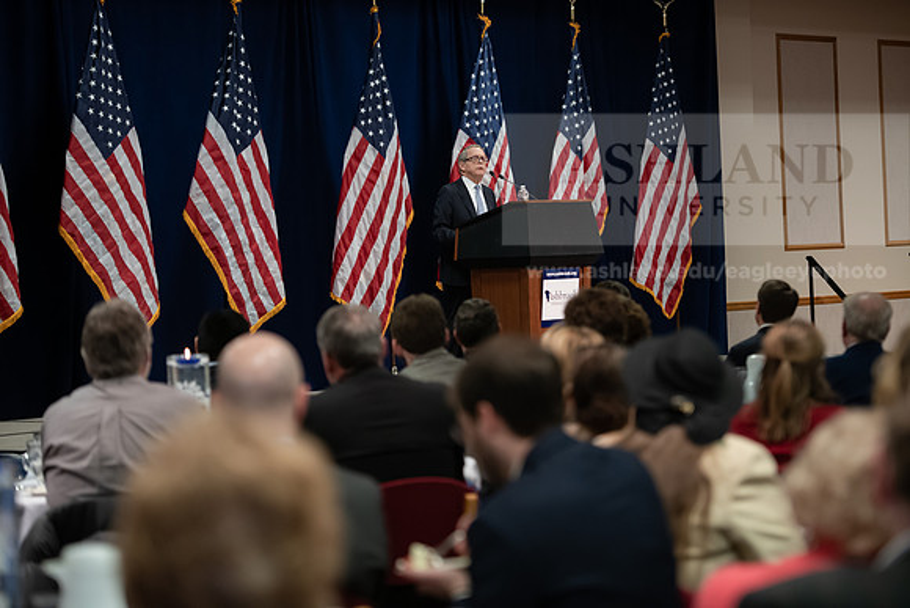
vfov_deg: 13.4
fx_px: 2579
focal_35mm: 102
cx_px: 455
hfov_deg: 20.0
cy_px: 304
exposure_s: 1/200
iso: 2000
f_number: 3.2
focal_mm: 102
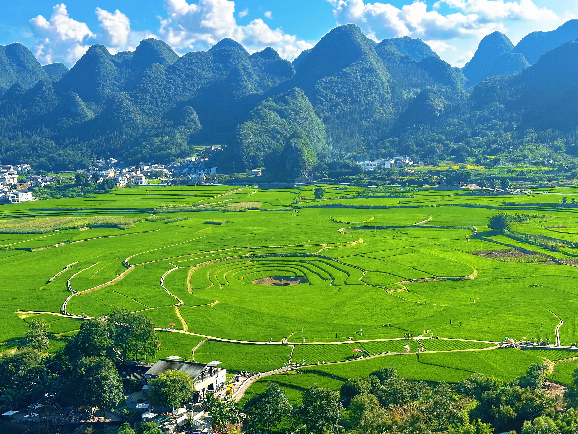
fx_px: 801
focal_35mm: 48
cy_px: 217
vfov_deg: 30.3
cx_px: 289
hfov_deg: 39.7
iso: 64
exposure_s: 1/1783
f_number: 1.78
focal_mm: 6.86
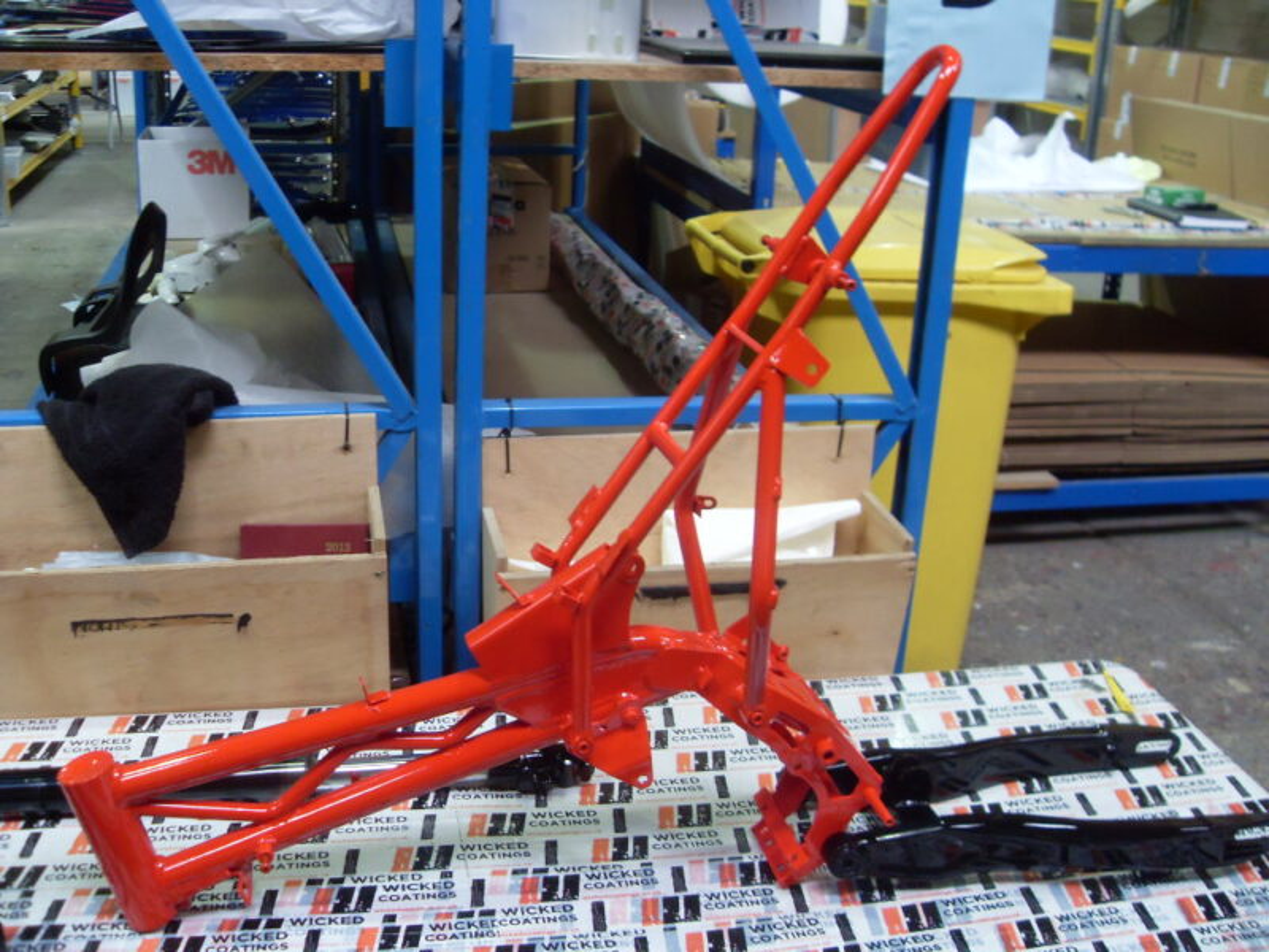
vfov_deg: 40.7
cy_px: 476
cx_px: 634
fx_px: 1283
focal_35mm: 35
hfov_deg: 52.6
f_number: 2.8
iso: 200
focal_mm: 6.3
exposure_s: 1/45
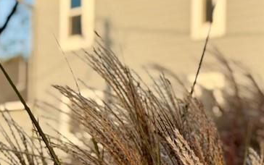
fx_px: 1029
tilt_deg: +4.3
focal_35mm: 143
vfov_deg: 9.2
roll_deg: -1.3
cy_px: 73
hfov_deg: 14.4
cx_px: 252
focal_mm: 6.76
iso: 64
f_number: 1.78
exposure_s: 1/3534
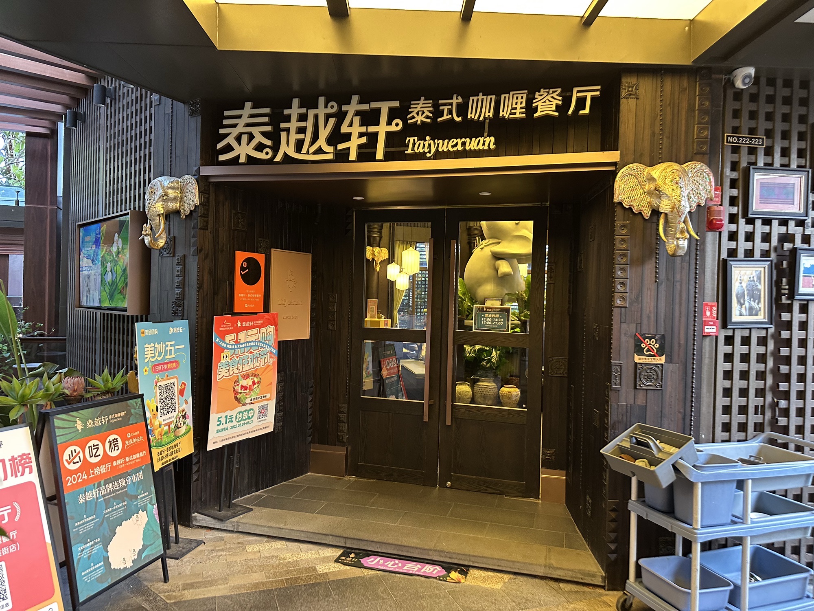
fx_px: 564
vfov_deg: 56.8
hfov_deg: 71.6
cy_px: 306
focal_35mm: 24
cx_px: 407
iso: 250
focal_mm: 6.86
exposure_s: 1/50
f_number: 1.78
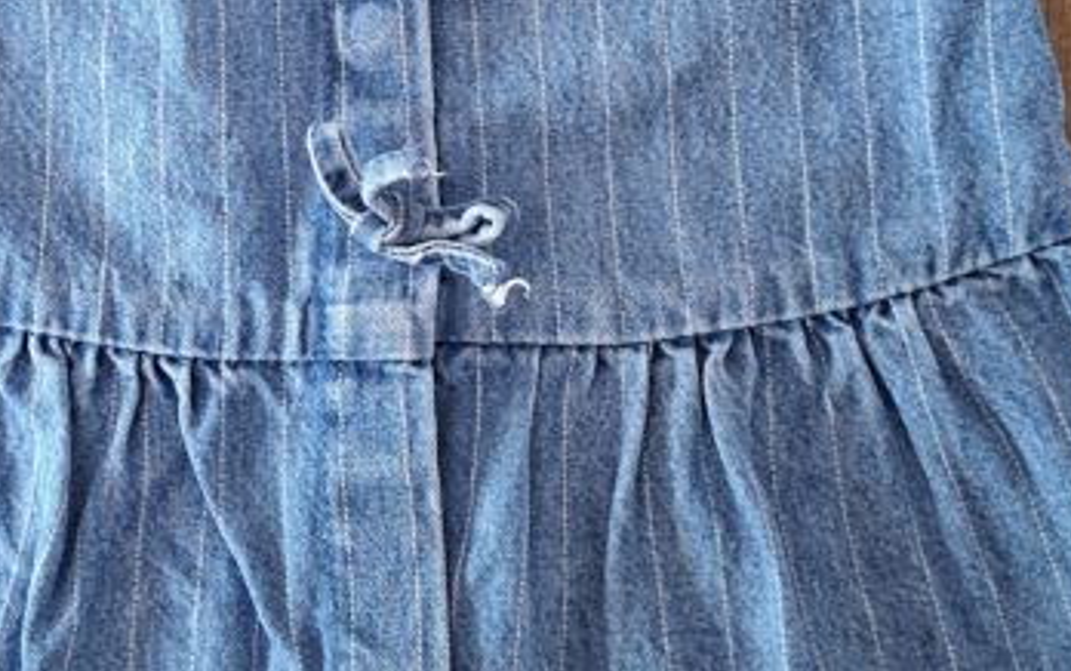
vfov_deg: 22.7
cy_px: 86
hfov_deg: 35.9
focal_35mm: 56
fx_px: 1636
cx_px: 360
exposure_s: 1/25
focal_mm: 5.54
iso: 400
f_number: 1.8
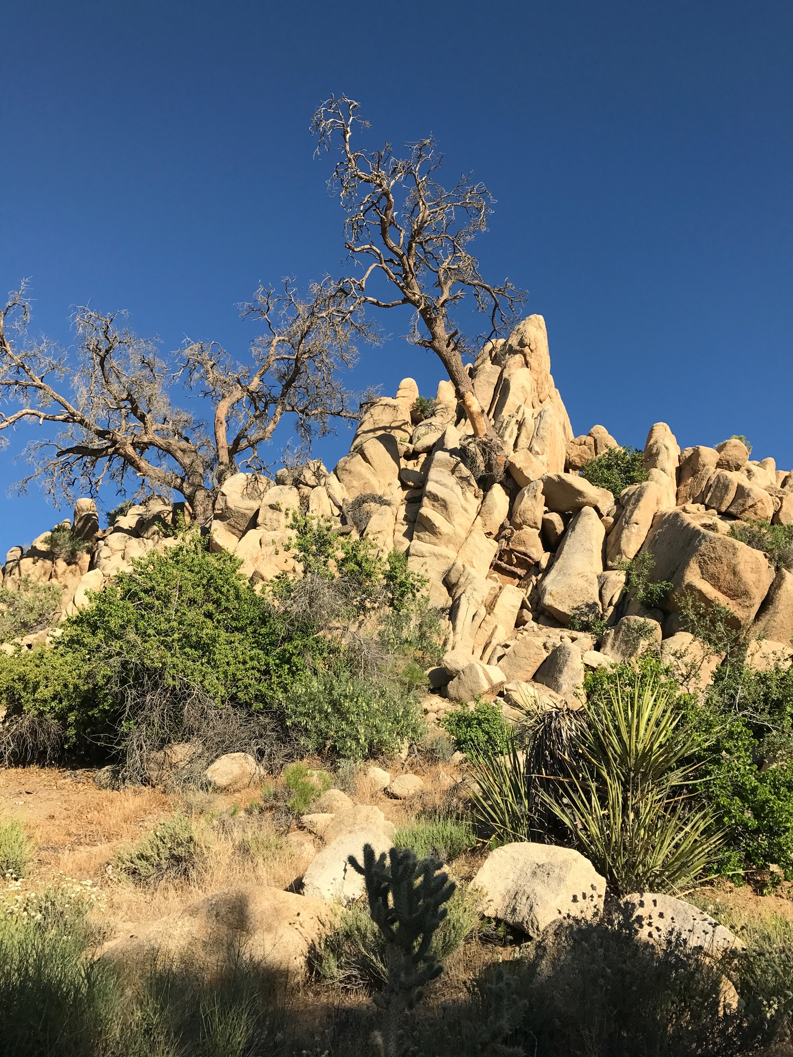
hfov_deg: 49.7
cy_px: 528
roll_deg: +2.6
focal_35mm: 28
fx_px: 855
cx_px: 396
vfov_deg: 63.4
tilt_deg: +28.2
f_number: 1.8
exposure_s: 1/1953
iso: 20
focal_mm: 3.99
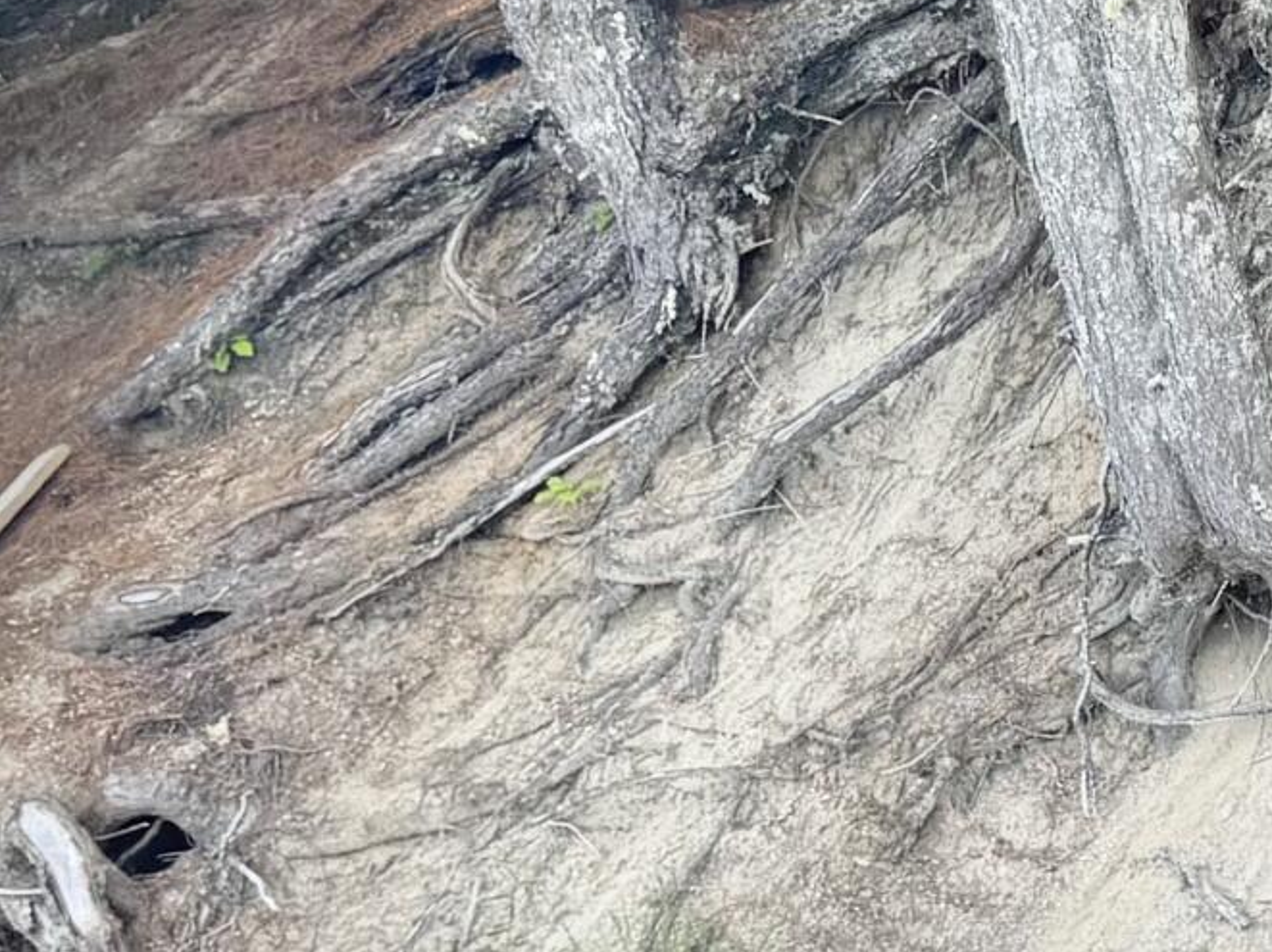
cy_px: -21
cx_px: 2577
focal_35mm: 109
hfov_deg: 14.7
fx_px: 4003
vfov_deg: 13.4
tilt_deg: +6.5
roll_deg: -2.1
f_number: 1.78
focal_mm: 6.76
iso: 80
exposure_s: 1/333
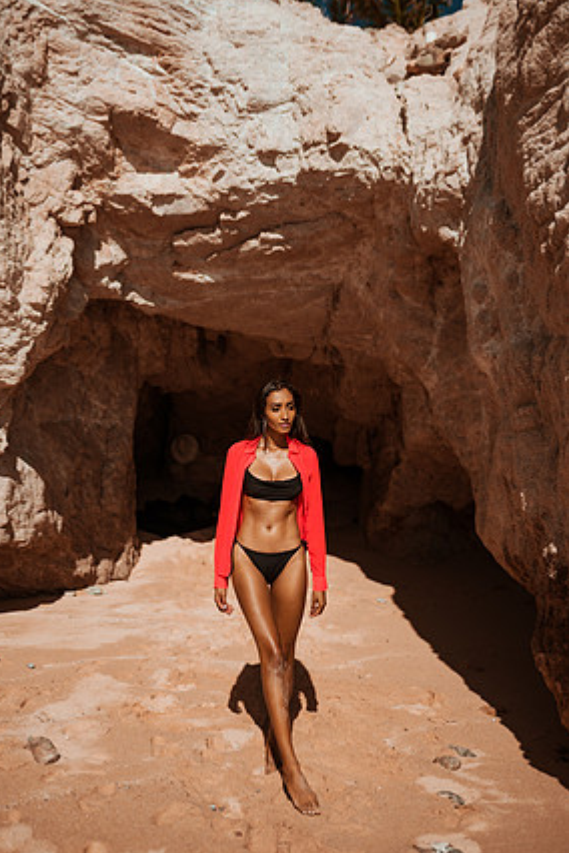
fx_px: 877
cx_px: 272
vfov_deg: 51.9
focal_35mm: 37
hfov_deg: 35.9
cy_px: 422
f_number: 1.8
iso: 64
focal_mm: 35
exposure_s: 1/8000
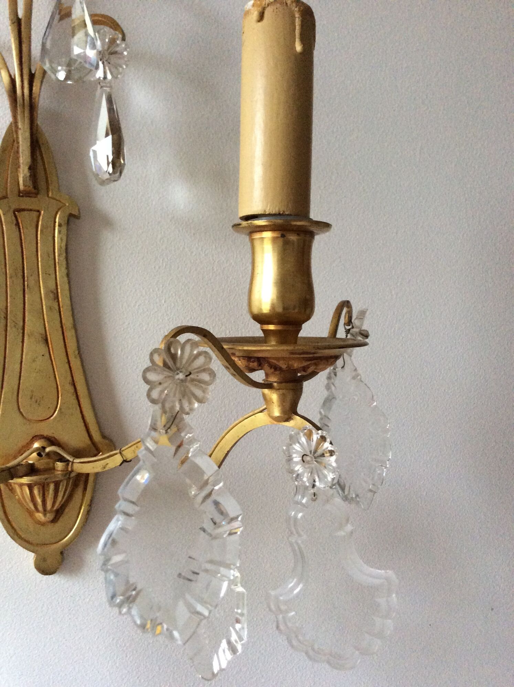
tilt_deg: -0.9
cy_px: 344
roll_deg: +0.5
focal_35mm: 32
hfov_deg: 44.1
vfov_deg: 56.9
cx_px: 257
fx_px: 635
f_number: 2.4
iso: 200
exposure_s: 1/25
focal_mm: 3.3
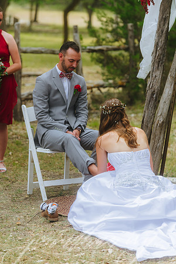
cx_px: 88
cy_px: 132
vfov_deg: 12.1
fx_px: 1247
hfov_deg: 8.1
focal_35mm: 170
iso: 160
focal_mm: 170
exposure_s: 1/1000
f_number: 3.2
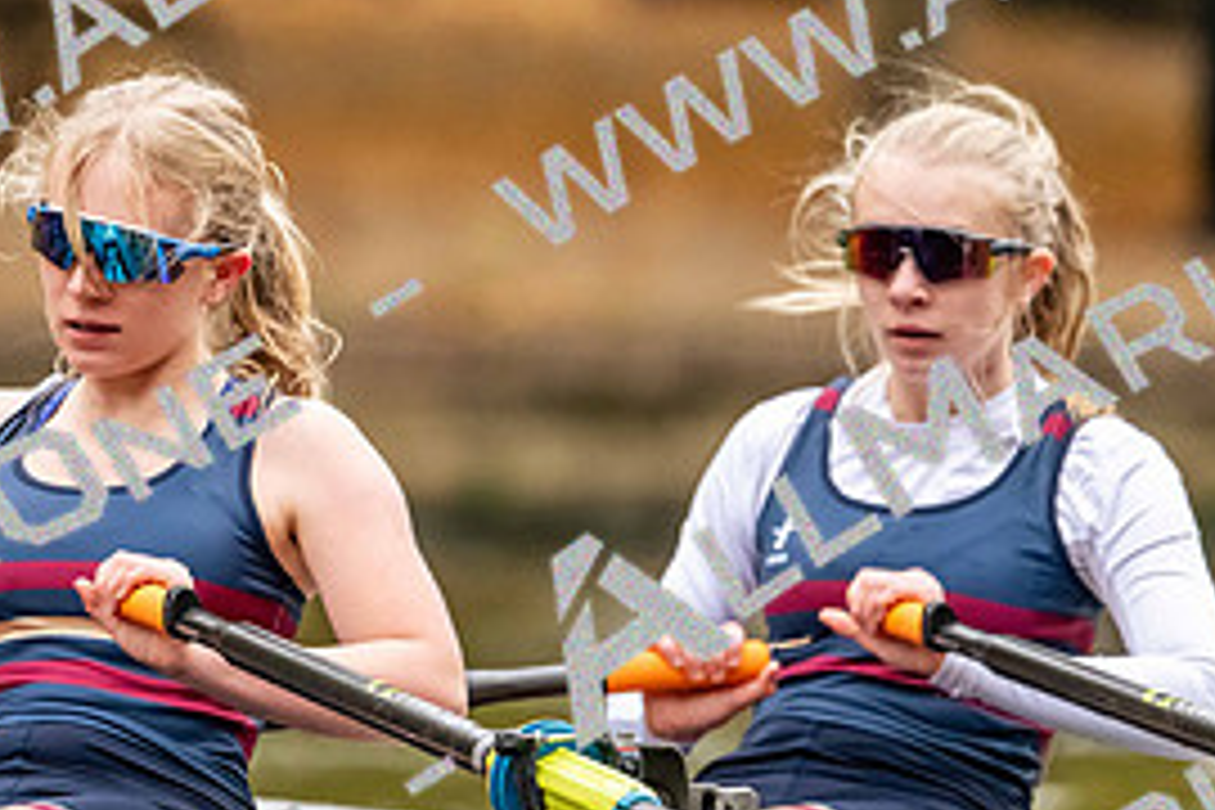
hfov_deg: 2.4
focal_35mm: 858
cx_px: 166
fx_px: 28955
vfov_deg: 1.6
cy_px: 322
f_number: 4.5
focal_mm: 400
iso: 4500
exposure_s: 1/2000
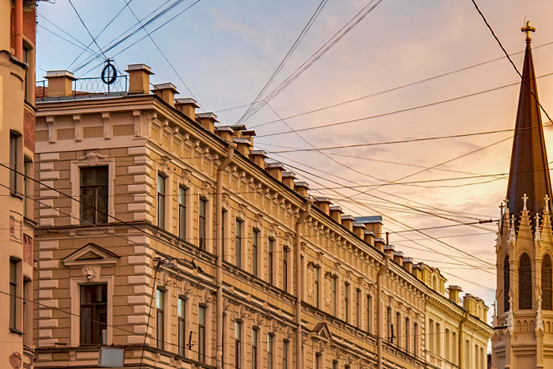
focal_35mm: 75
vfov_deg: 17.8
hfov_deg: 27.0
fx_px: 1152
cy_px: 360
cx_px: 231
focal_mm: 35
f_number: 5.6
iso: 1250
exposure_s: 1/160
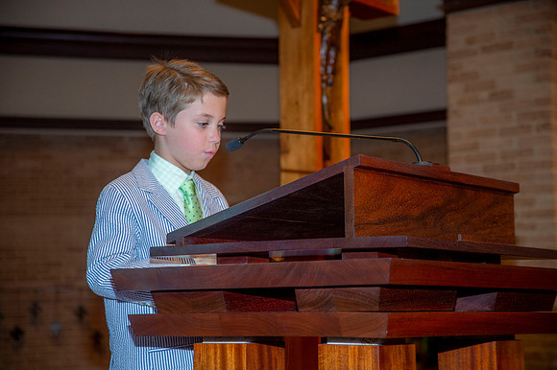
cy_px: 185
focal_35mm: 85
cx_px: 278
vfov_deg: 16.1
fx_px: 1314
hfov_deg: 23.9
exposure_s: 1/200
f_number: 5.6
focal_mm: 85
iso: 1600
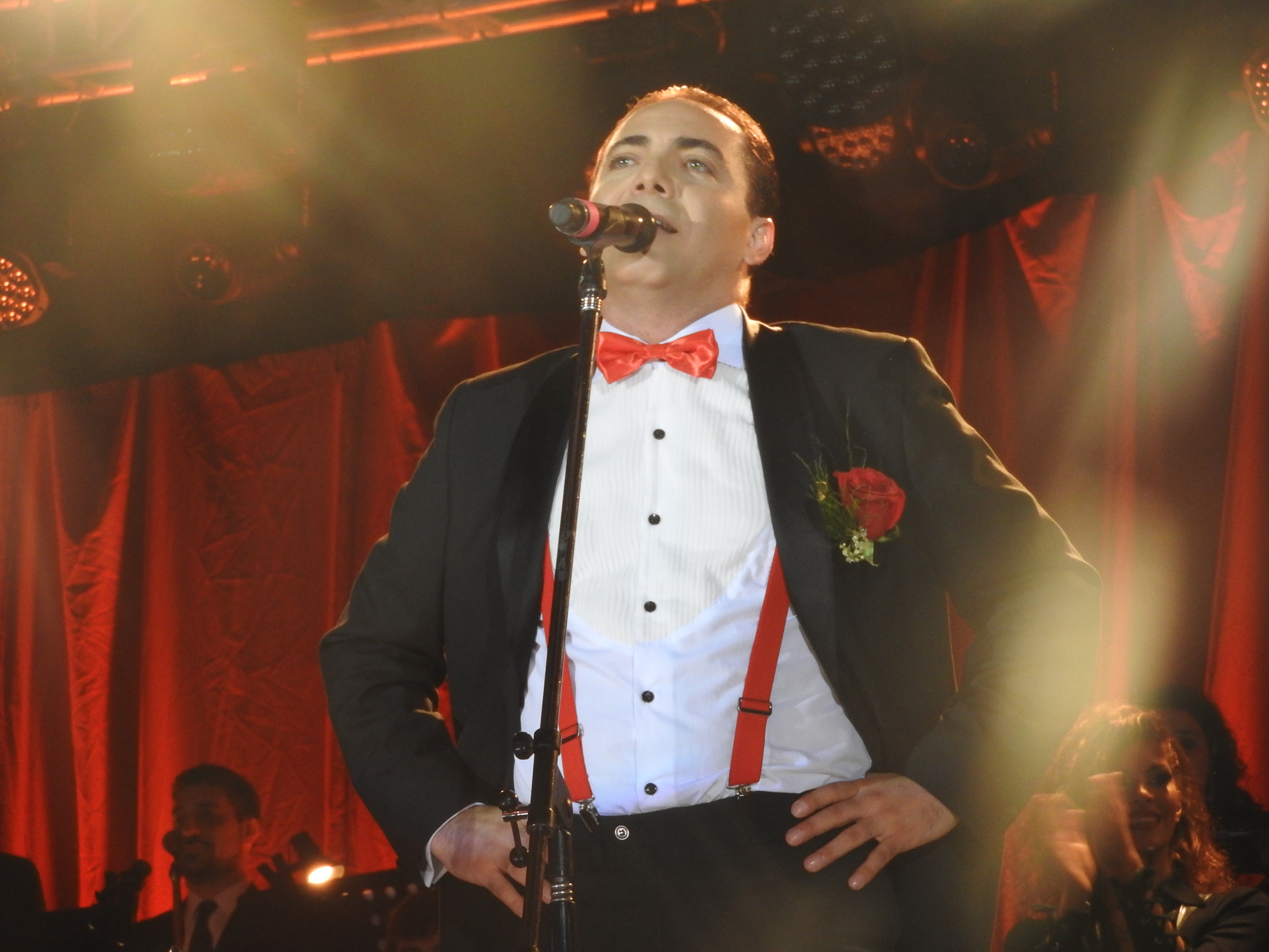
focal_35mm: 150
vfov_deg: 9.9
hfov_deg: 13.2
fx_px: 5499
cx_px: 634
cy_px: 476
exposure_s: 1/25
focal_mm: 26.9
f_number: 5.2
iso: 400
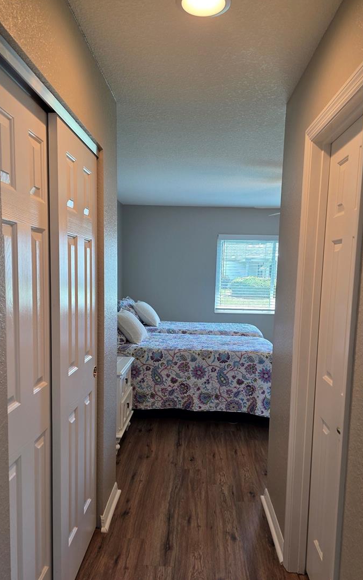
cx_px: 182
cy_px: 316
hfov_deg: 46.0
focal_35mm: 27
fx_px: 428
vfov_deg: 68.3
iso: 80
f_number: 1.7
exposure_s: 1/120
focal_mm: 6.3
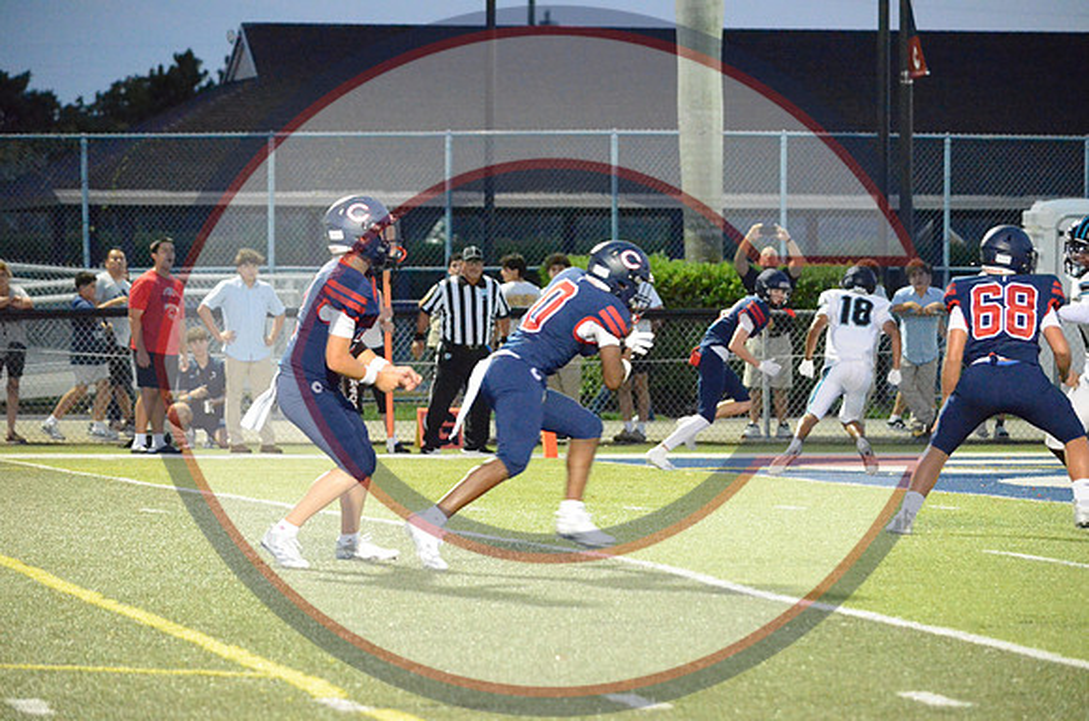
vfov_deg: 6.8
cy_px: 360
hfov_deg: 10.2
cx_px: 544
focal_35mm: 202
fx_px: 6112
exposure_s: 1/250
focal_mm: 135
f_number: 4.8
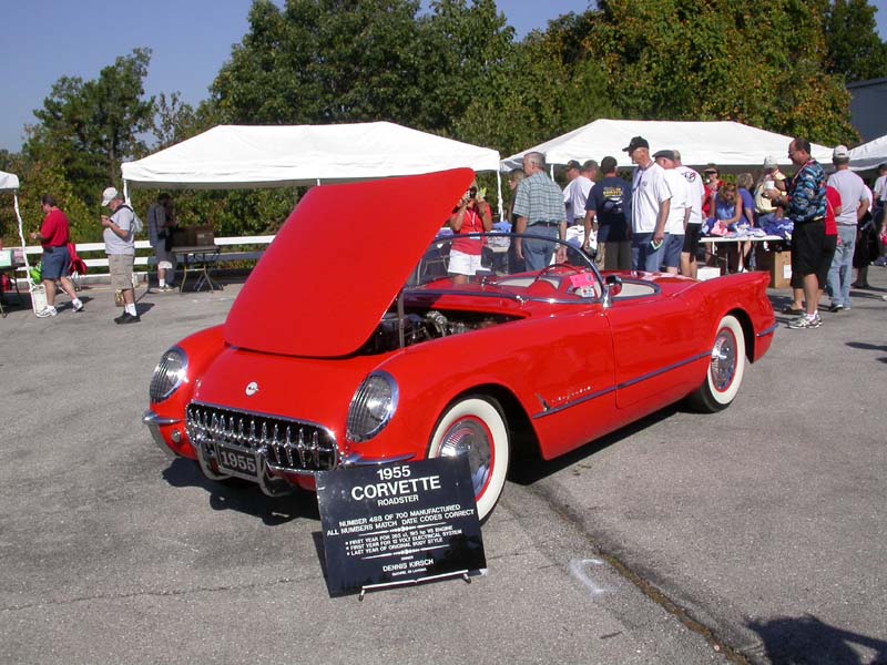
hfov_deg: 49.0
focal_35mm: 38
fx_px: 974
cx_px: 444
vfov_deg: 37.7
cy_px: 332
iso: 100
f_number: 7.5
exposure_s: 1/536
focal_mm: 7.85
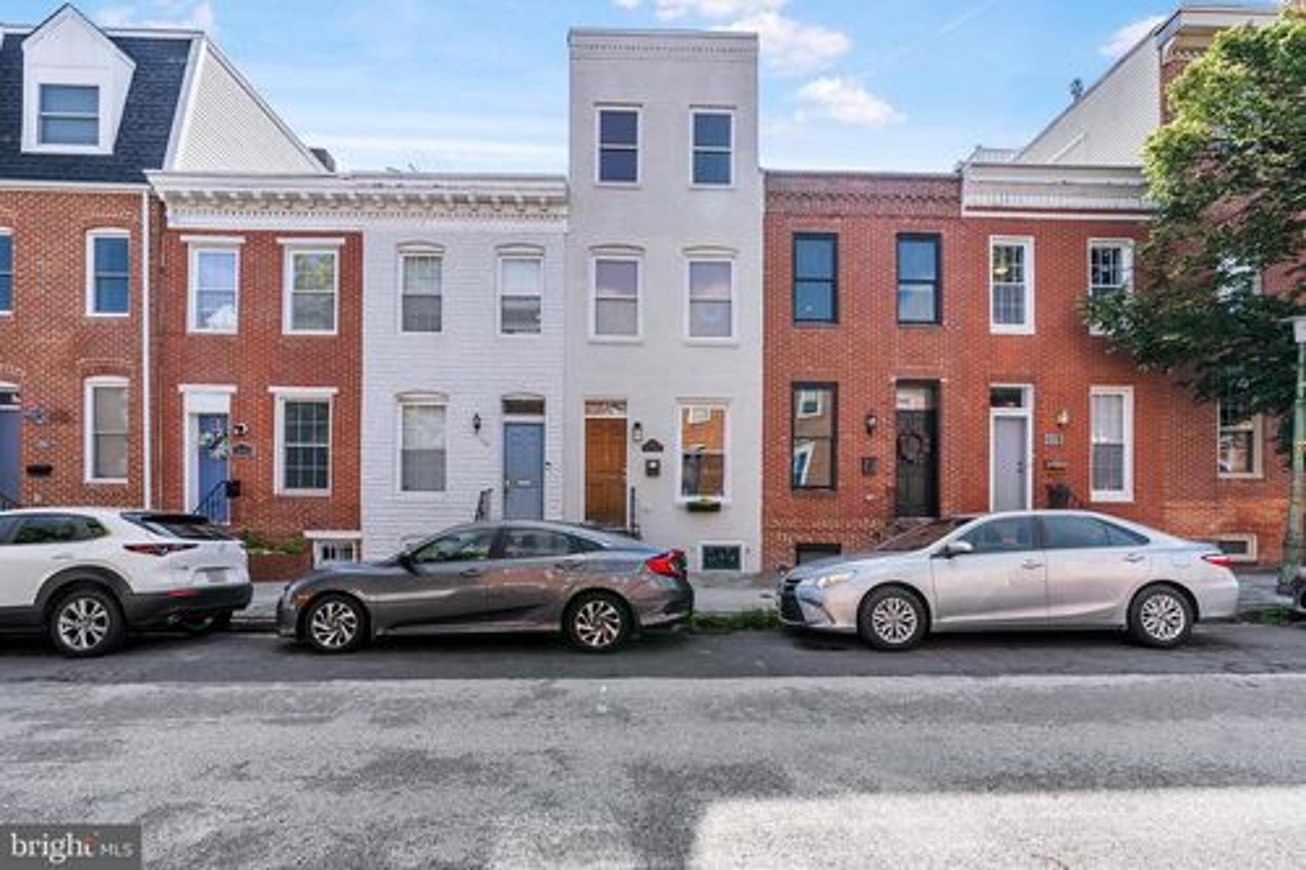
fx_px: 580
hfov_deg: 96.8
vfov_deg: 73.7
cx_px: 653
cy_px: 435
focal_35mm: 16
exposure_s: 1/125
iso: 100
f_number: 8
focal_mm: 16
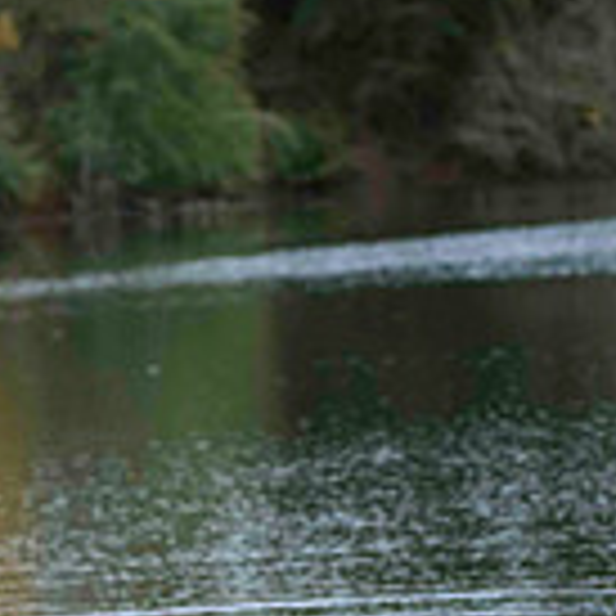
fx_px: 4490
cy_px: 724
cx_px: -27
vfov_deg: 7.8
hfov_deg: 7.8
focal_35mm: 223
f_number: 3.5
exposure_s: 1/320
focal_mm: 80
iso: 1600
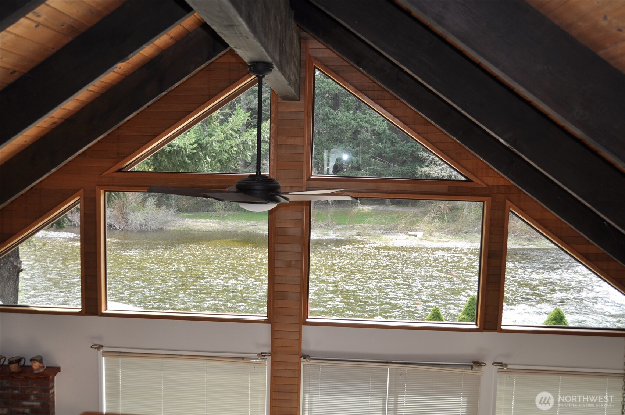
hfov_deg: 57.3
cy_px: 208
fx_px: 572
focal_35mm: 33
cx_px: 312
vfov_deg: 39.9
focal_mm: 22
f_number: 3.8
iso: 200
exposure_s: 1/125
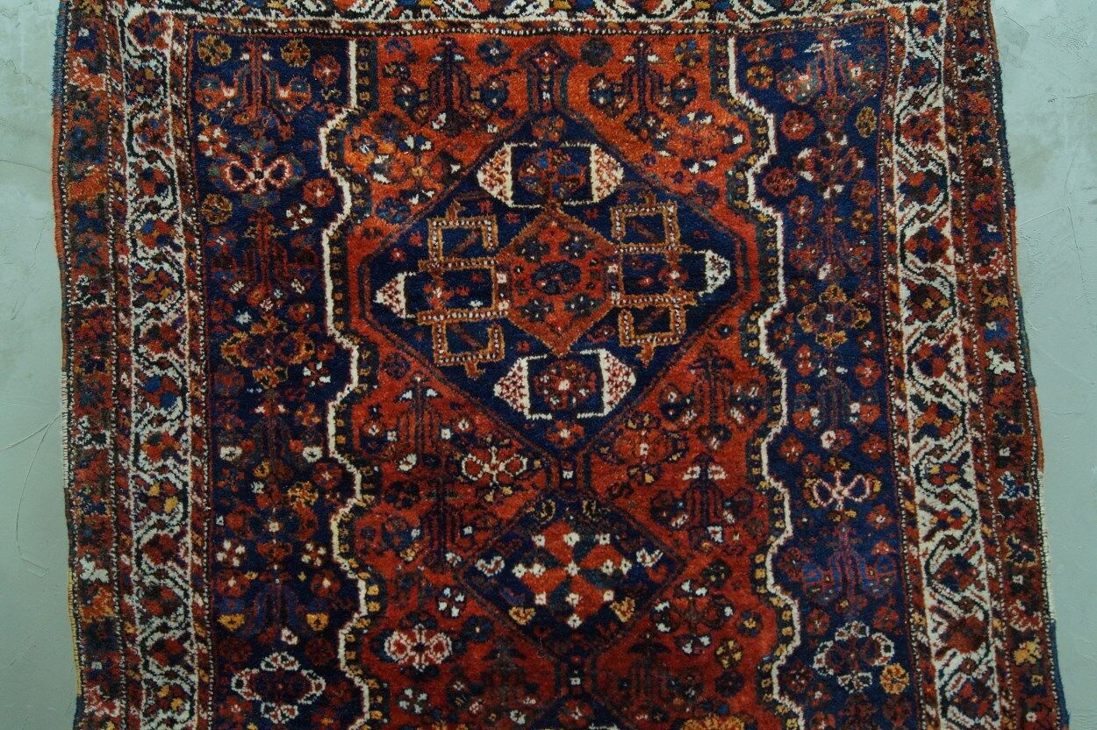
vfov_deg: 39.9
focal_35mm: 33
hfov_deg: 57.2
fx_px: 1005
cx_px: 548
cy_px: 365
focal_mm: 22
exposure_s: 1/13
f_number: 8
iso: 800
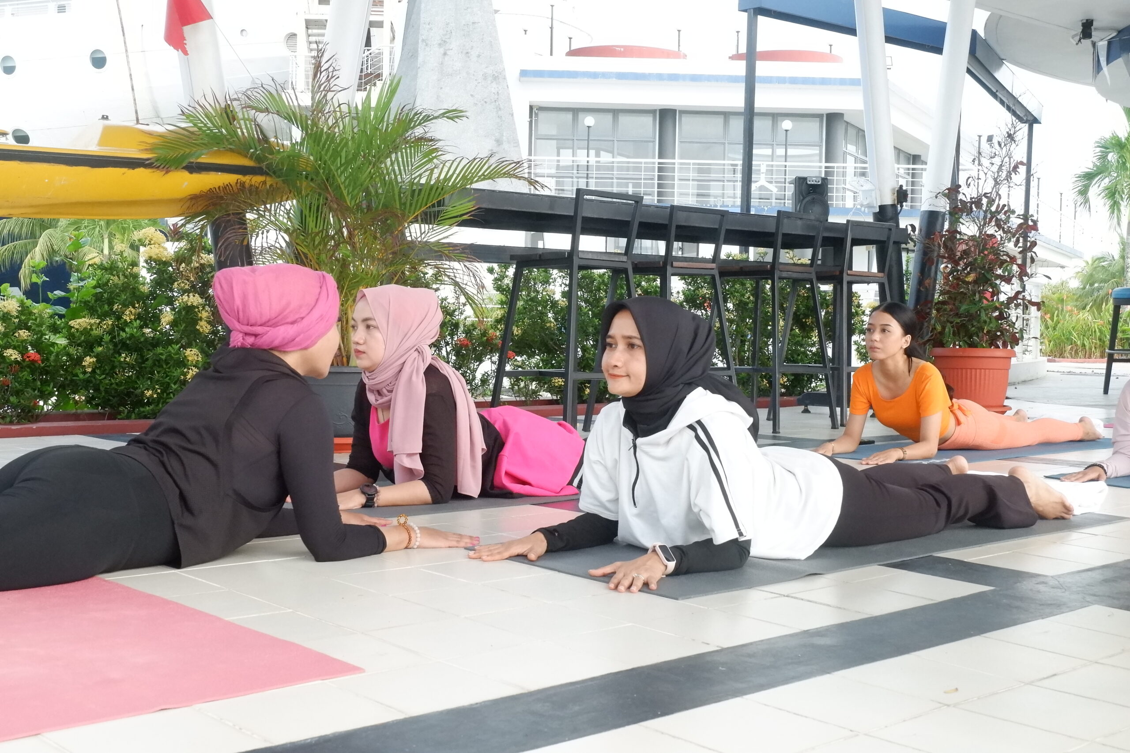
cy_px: 376
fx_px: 1381
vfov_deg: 30.5
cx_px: 565
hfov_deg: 44.5
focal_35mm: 44
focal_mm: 29.5
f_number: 9
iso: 4000
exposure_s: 1/420
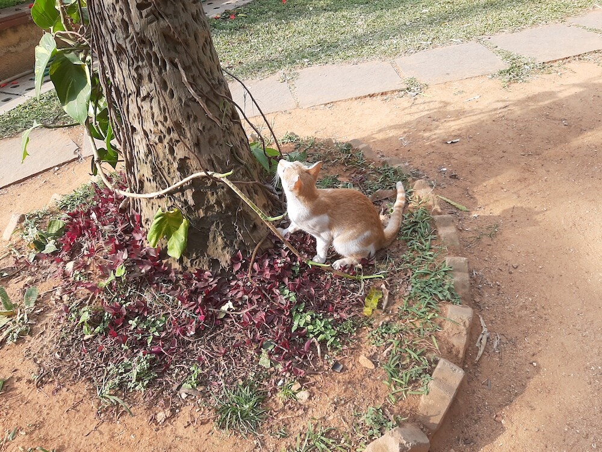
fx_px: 452
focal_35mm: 26
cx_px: 301
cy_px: 226
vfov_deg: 53.1
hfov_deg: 67.3
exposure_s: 1/333
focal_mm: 3.93
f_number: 1.7
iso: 40
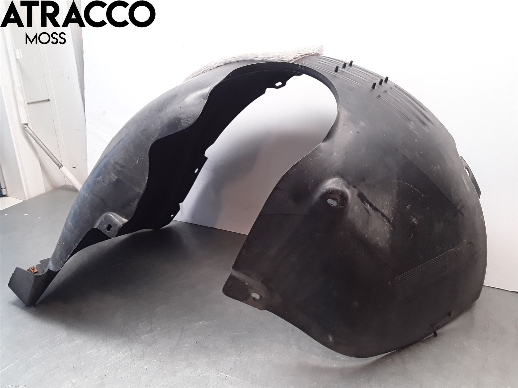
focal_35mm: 28
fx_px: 419
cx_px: 259
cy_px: 194
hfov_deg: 63.4
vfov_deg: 49.7
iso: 100
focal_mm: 2.91
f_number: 1.9
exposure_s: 1/100
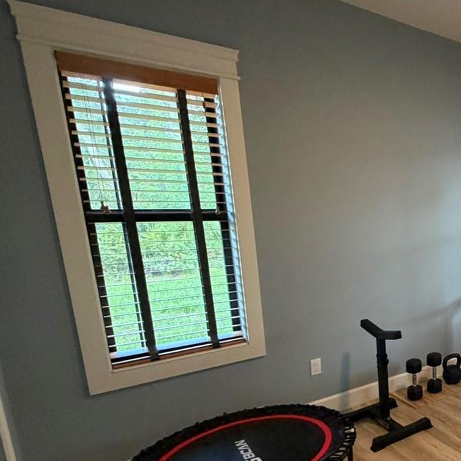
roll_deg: -0.6
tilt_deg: -11.0
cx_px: 521
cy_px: 288
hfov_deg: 42.2
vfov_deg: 55.0
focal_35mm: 29
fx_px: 437
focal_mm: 2.22
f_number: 2.2
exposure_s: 1/60
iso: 400
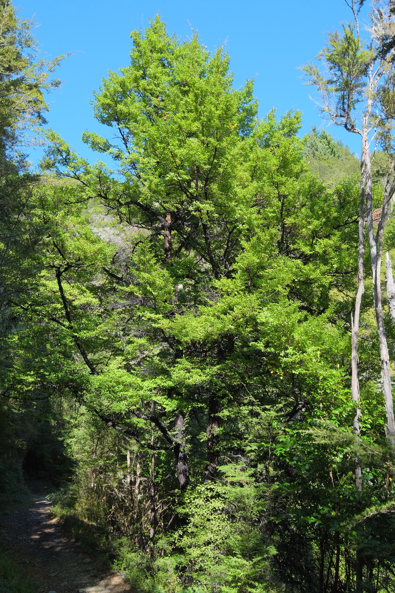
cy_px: 296
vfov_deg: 61.9
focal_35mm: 30
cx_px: 198
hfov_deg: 43.6
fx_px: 494
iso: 800
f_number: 5.6
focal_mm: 20
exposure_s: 1/400
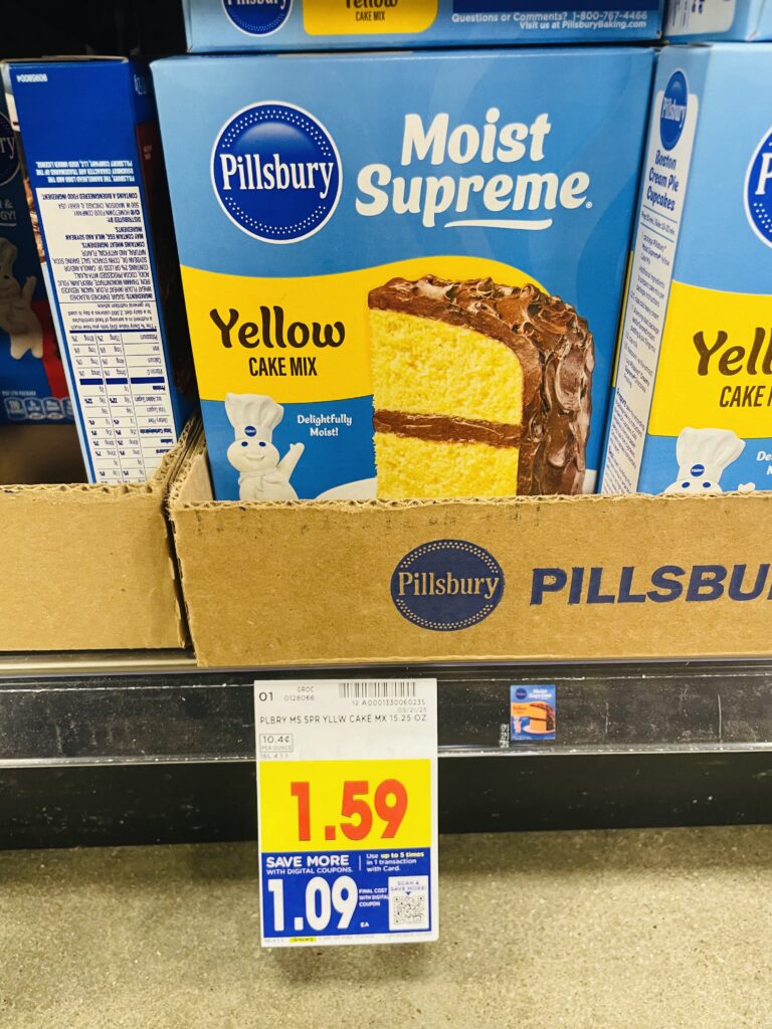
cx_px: 386
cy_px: 514
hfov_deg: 53.1
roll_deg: +1.1
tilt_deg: -28.9
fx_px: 773
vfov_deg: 67.3
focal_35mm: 26
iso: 200
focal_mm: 4.2
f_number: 1.6
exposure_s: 1/60
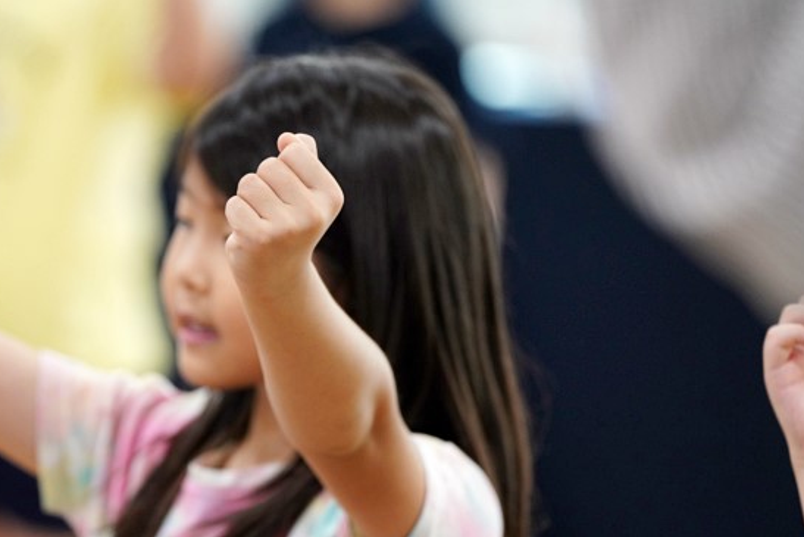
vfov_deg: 4.2
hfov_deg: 6.3
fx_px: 7349
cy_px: 368
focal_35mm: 329
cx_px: 275
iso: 2000
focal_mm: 200
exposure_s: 1/250
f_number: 2.8
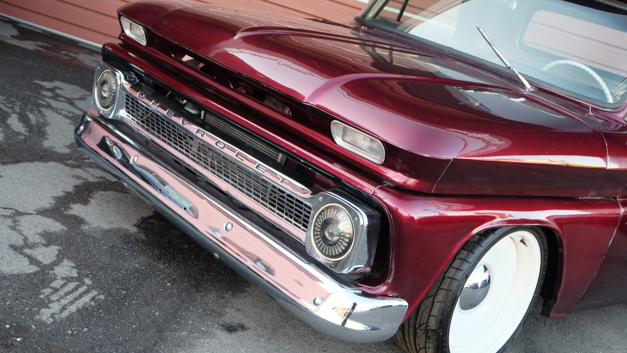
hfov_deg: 45.5
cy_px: 206
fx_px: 748
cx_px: 316
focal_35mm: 45
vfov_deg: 26.5
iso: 400
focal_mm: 27.7
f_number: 3.2
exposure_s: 1/120
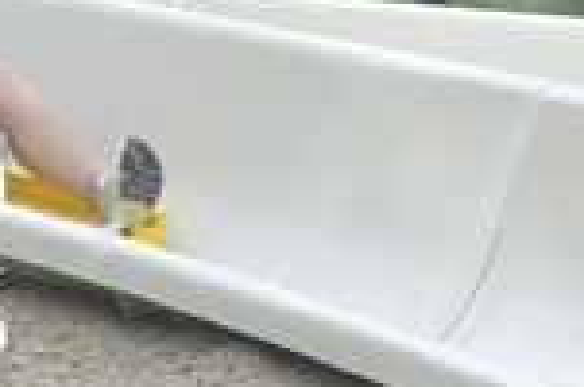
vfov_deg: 2.6
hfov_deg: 4.0
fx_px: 8385
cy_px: 188
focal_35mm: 518
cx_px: -112
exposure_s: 1/640
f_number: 6.3
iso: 560
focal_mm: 195
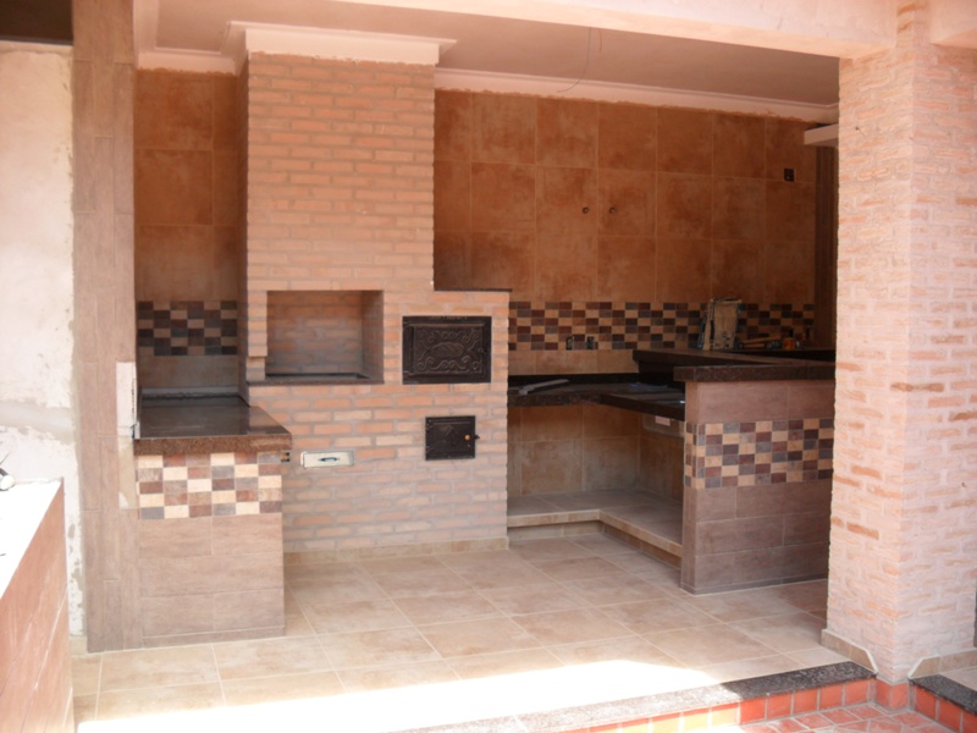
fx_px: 988
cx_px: 488
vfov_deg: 40.7
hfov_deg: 52.6
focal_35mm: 35
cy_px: 366
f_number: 3
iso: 80
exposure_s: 1/180
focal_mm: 6.3
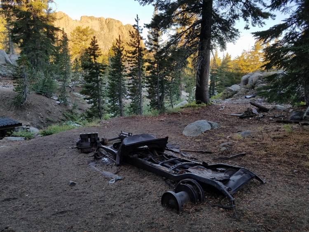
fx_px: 232
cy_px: 116
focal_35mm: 26
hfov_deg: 67.3
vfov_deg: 53.1
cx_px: 154
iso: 50
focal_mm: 4.2
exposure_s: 1/366
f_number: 1.7
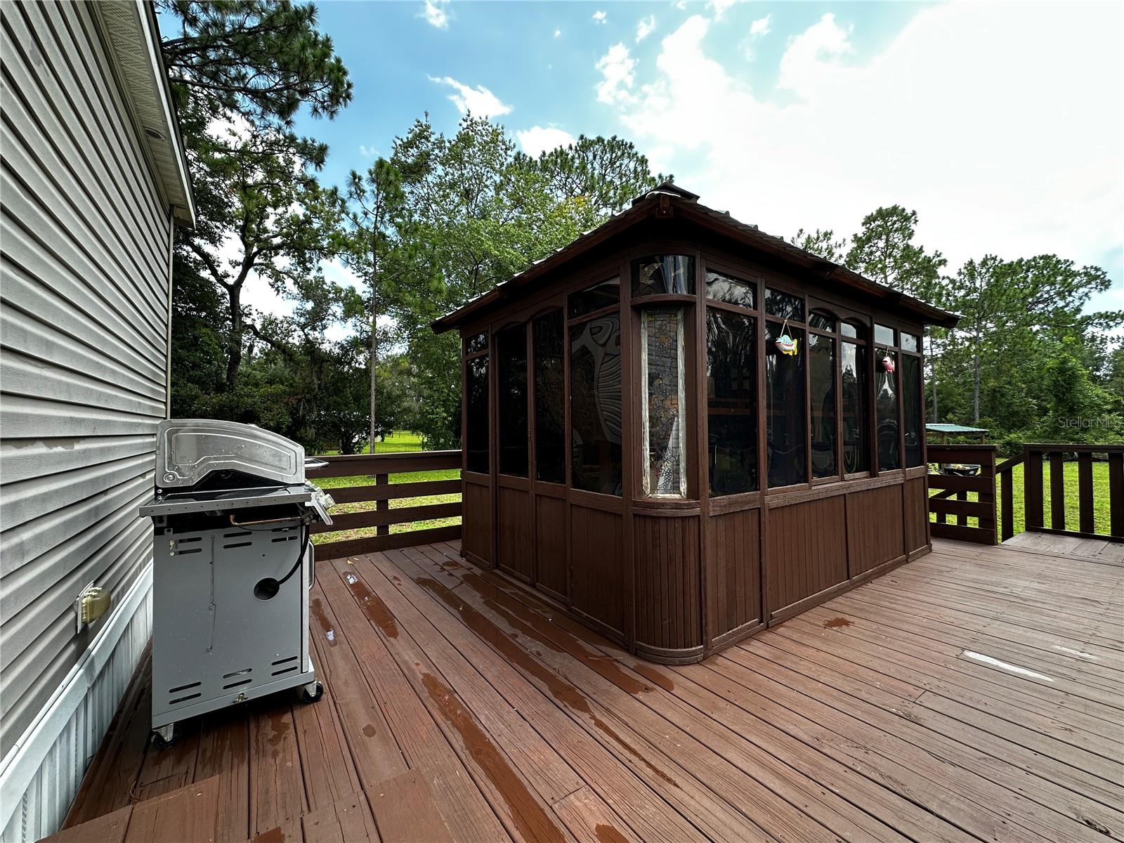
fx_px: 455
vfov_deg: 85.7
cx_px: 562
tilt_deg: +1.0
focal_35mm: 14
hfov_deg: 102.1
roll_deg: +0.5
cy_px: 422
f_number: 2.2
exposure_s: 1/167
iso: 40
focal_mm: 2.22
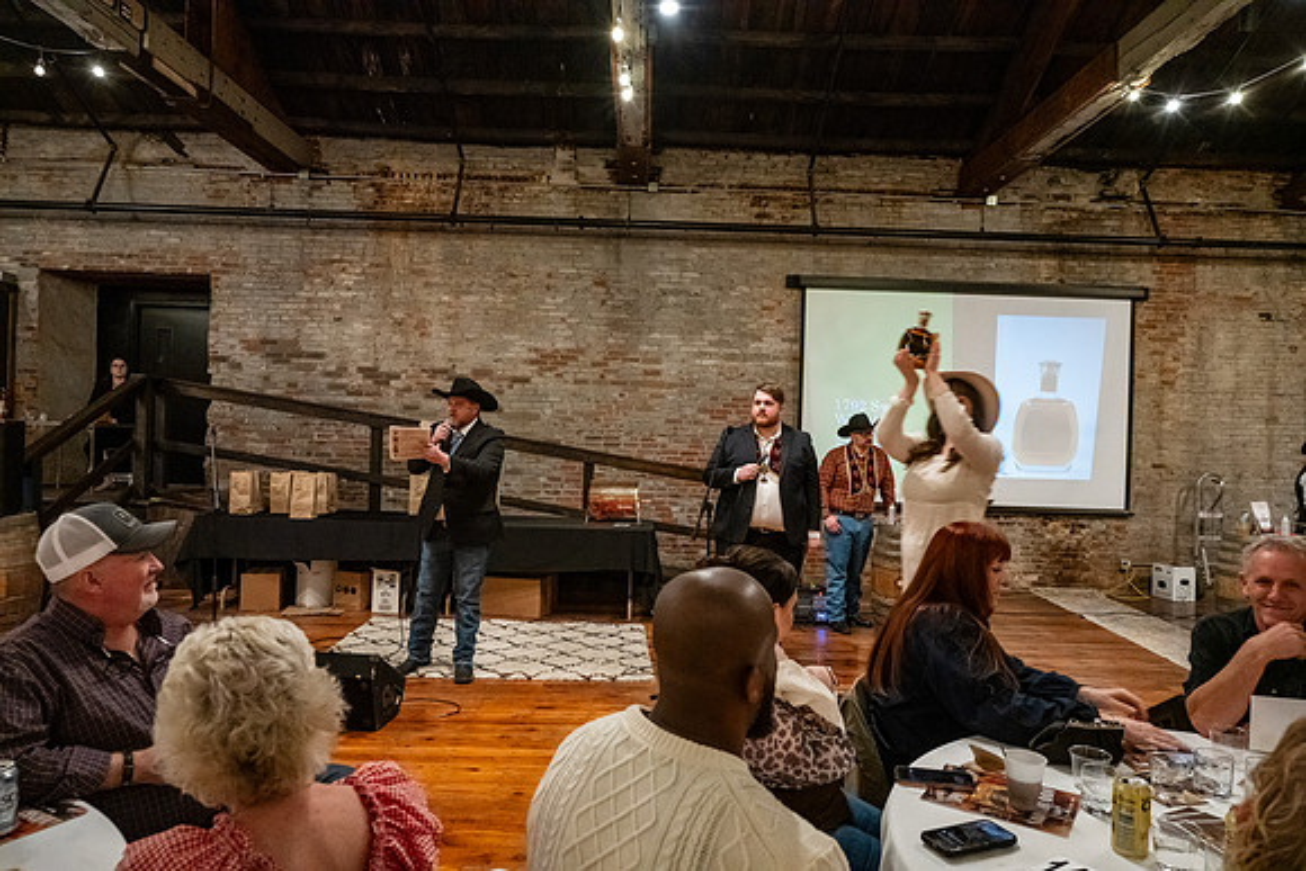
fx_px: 871
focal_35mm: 24
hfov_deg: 73.7
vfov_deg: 53.2
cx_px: 653
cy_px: 436
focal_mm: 24
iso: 6400
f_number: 6.3
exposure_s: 1/40
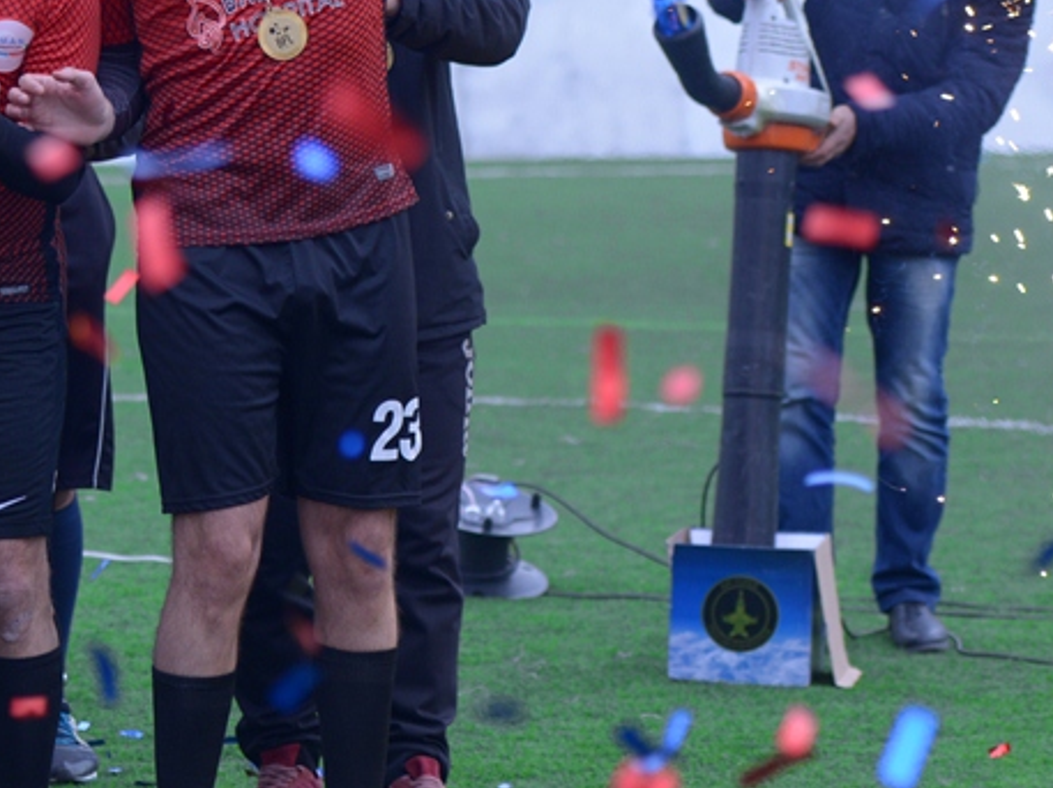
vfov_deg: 6.8
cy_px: 221
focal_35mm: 217
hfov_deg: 8.9
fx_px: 6596
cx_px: -433
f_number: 3.2
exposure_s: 1/320
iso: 200
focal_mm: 70
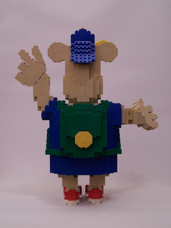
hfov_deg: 28.6
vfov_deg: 37.5
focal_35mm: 51
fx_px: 336
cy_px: 114
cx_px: 86
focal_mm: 8.5
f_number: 3
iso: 80
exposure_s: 1/4
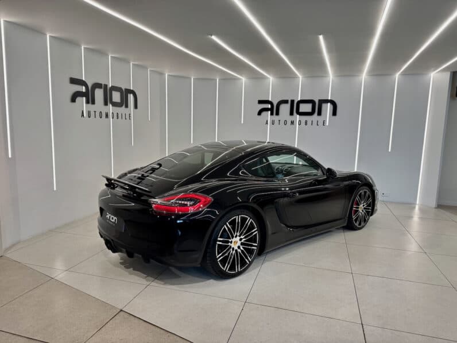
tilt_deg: -8.3
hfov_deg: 71.6
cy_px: 172
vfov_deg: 56.8
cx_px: 228
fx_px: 317
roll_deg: -1.6
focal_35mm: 24
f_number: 1.78
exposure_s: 1/100
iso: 200
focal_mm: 6.76
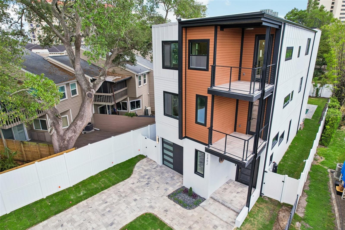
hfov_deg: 78.6
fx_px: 211
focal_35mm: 22
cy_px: 115
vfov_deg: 57.2
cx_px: 172
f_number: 2.8
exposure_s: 1/640
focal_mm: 8.4
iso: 120
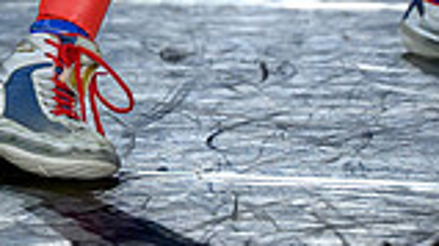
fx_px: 4116
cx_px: 482
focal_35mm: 354
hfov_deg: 6.1
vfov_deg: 3.4
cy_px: -324
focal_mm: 70
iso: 2500
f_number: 2.8
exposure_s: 1/800
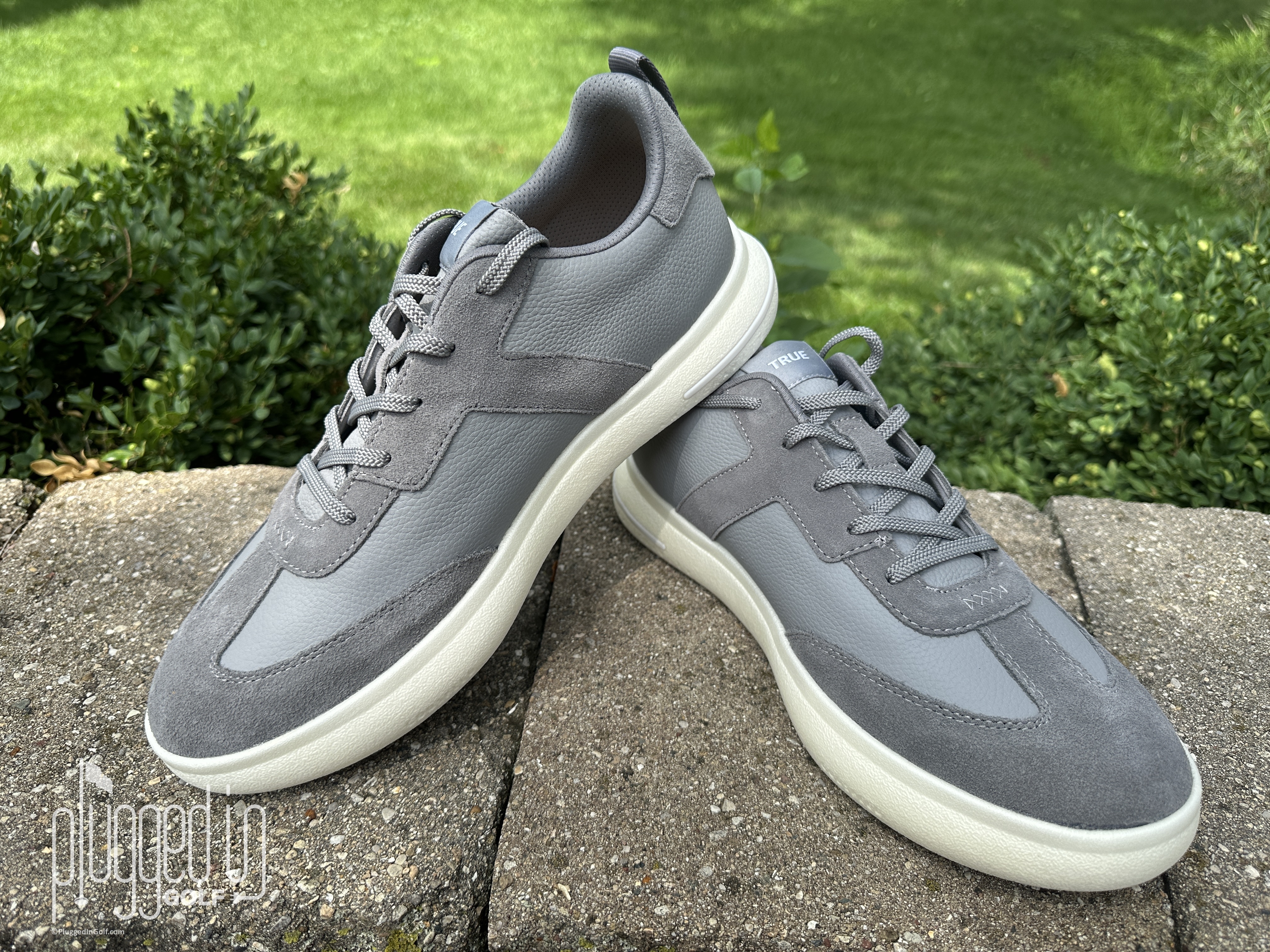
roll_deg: +0.4
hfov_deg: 71.6
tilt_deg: -31.4
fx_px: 881
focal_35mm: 24
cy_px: 476
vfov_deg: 56.8
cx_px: 635
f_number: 1.78
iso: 80
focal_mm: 6.86
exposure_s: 1/1393
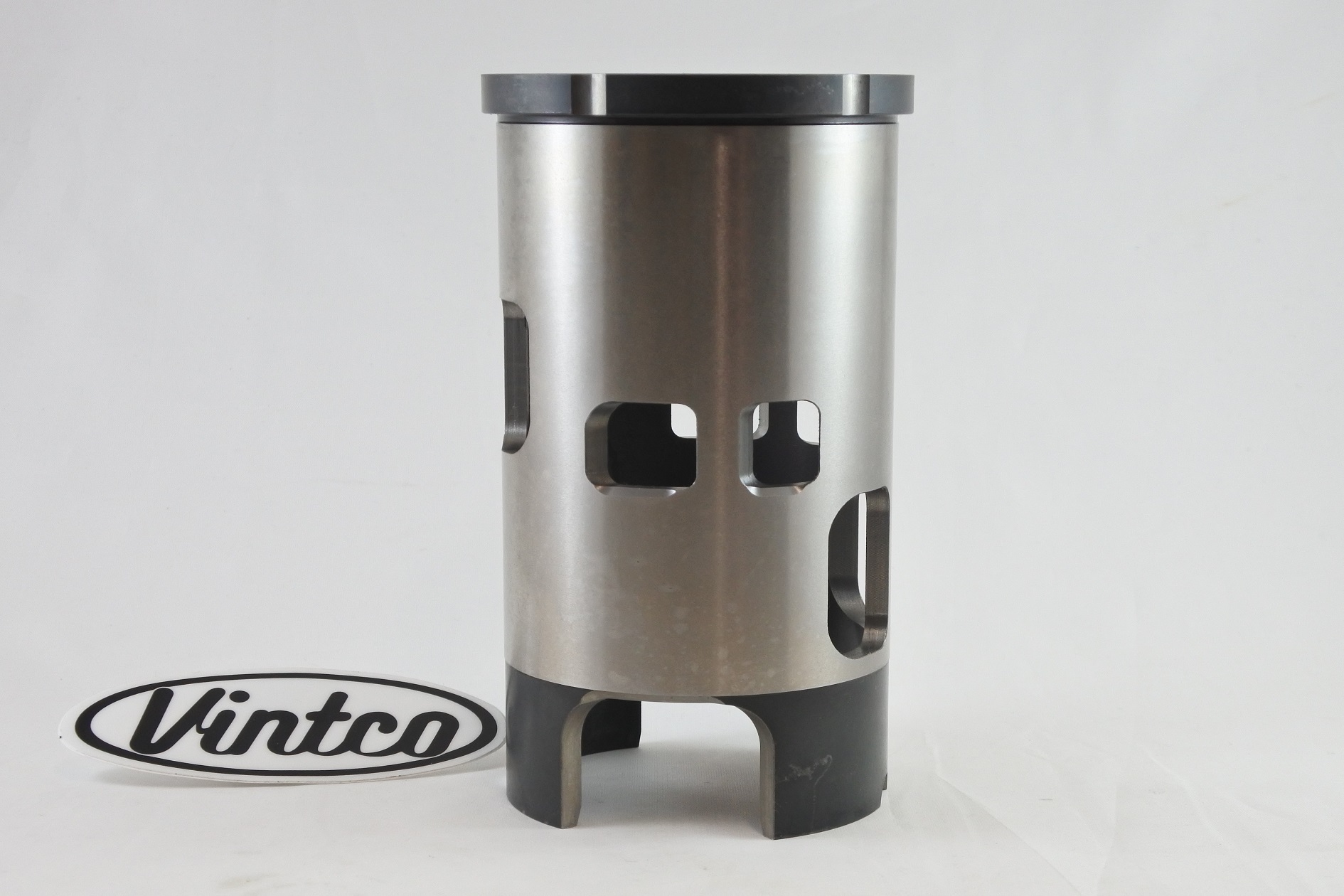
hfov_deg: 40.3
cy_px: 448
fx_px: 1829
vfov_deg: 27.5
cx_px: 672
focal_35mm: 49
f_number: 4.5
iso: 450
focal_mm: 18.4
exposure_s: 1/125
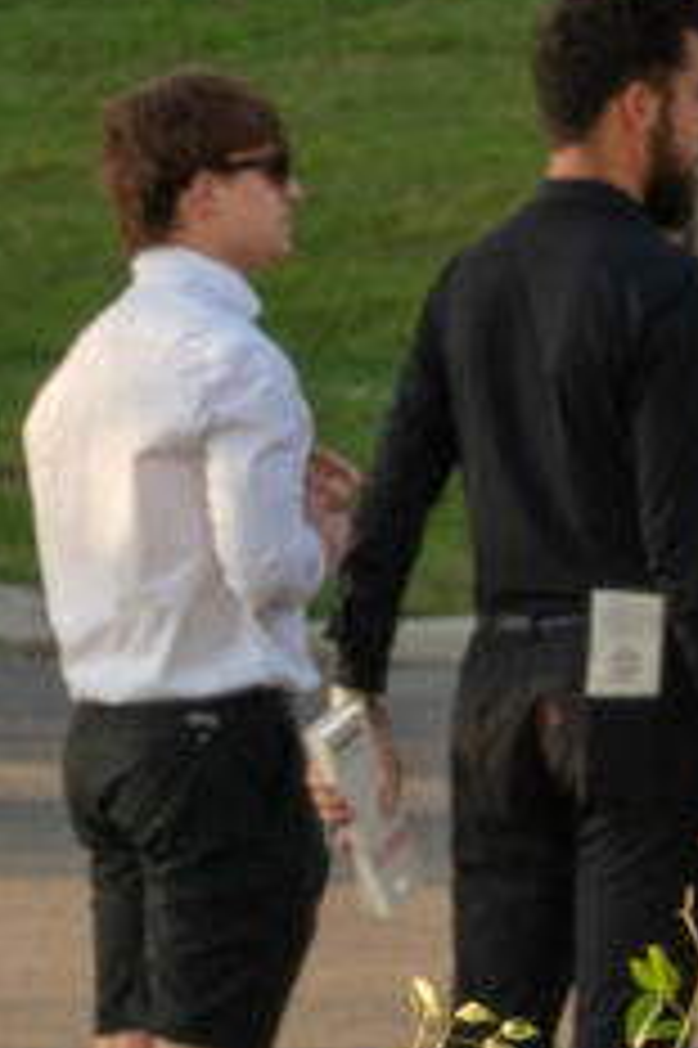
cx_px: 2387
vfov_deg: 2.8
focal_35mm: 741
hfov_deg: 1.8
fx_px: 21581
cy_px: 843
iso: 400
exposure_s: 1/200
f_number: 10
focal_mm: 98
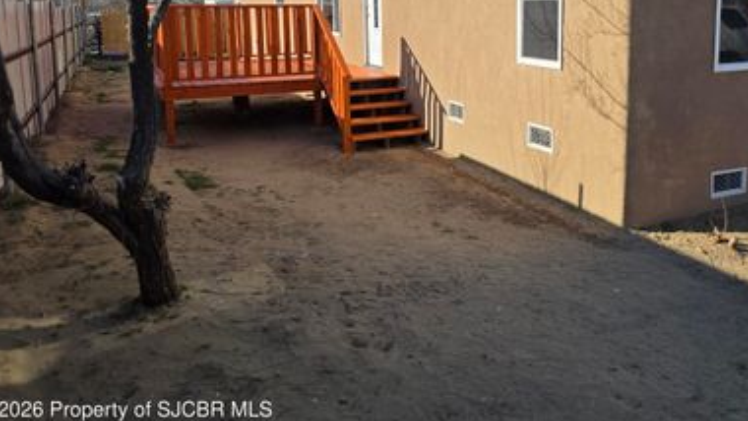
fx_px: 655
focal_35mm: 33
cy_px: 74
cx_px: 472
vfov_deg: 34.4
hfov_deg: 58.6
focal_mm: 6.3
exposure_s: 1/4333
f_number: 1.7
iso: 80
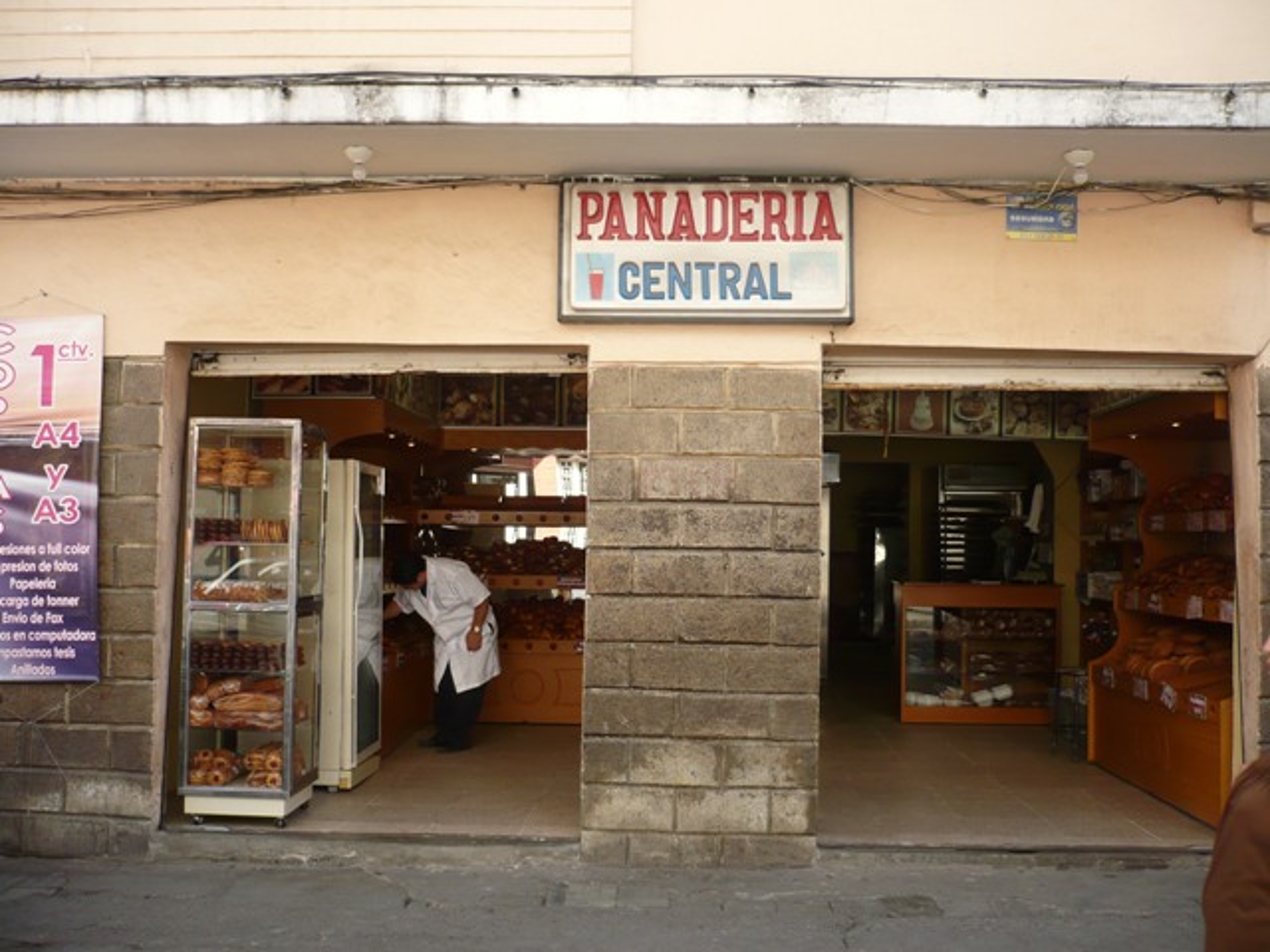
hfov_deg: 52.6
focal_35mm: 35
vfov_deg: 40.7
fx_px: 1284
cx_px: 635
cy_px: 476
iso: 100
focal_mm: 5.8
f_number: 2.8
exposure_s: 1/250
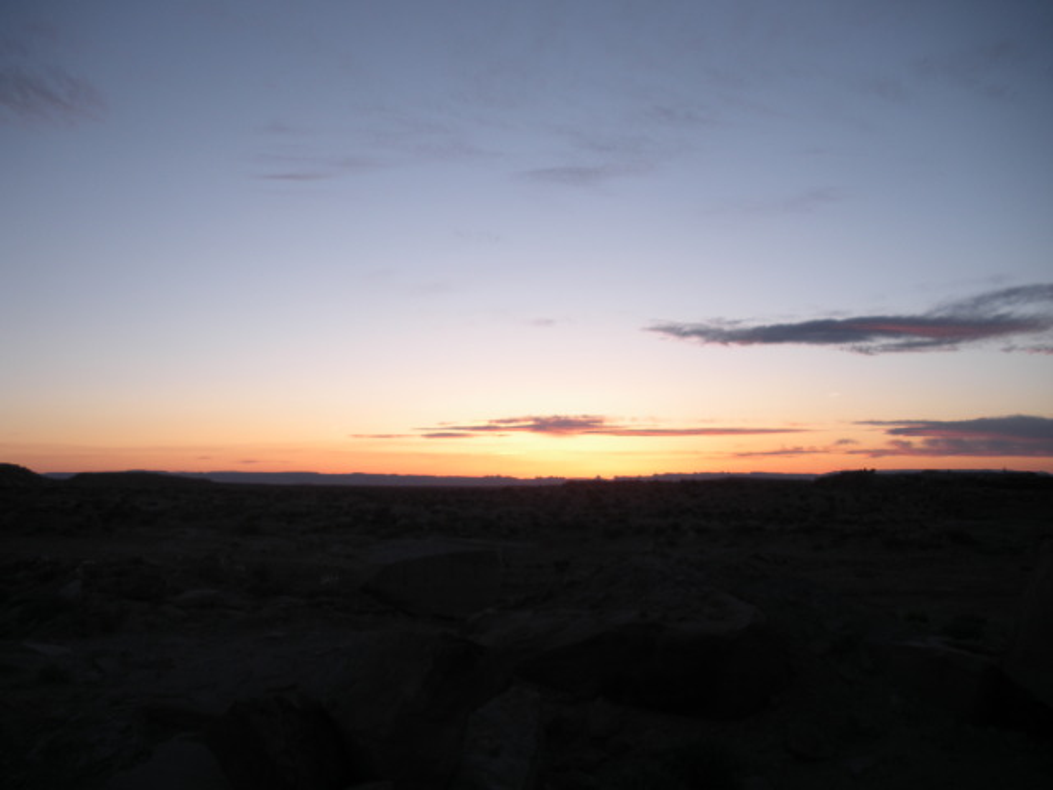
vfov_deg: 39.7
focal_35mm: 36
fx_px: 1095
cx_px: 526
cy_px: 395
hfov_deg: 51.4
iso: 64
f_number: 3.5
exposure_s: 1/61.5
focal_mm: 6.3
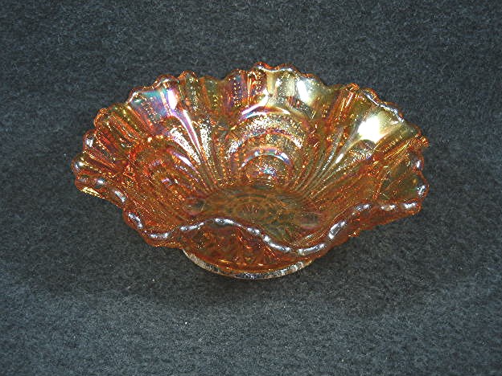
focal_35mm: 79
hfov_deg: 24.7
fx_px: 1146
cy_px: 186
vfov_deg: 18.7
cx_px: 257
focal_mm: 13.9
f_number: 4.3
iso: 258
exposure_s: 1/30
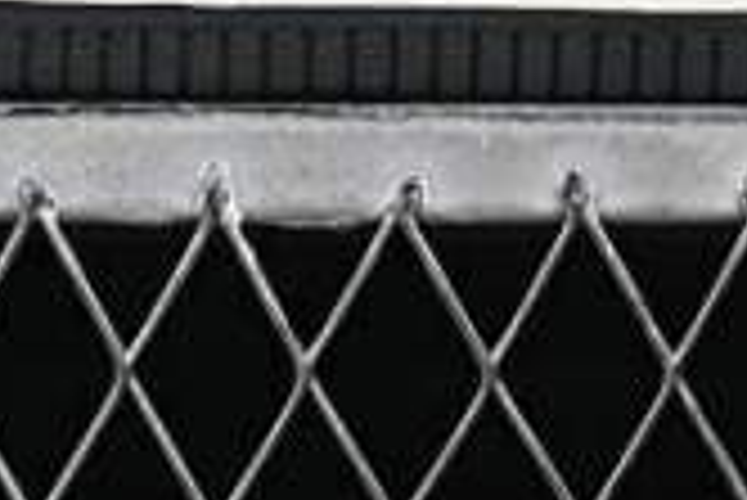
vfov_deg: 4.1
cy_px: -581
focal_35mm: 329
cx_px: 468
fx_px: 6833
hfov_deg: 6.3
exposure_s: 1/80
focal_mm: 50
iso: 160
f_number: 8
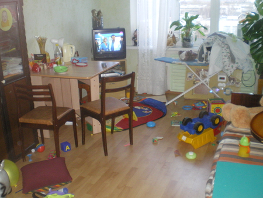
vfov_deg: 37.8
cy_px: 99
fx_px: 289
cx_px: 132
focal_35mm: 38
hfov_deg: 49.0
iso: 400
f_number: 3.1
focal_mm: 6.3
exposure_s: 1/30
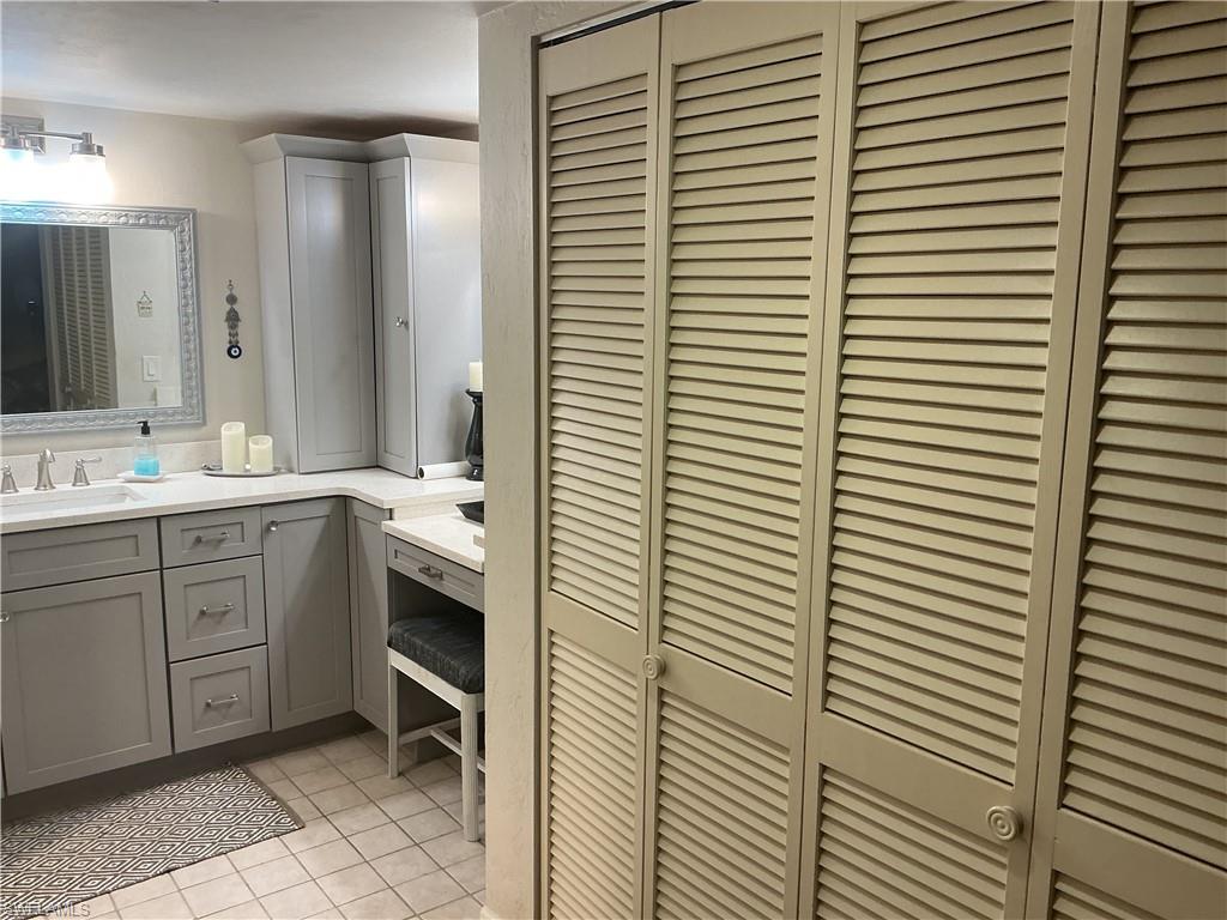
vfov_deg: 48.2
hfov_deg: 61.7
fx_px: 1028
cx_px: 614
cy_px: 460
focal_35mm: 29
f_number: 1.8
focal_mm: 3
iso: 50
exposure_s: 1/60
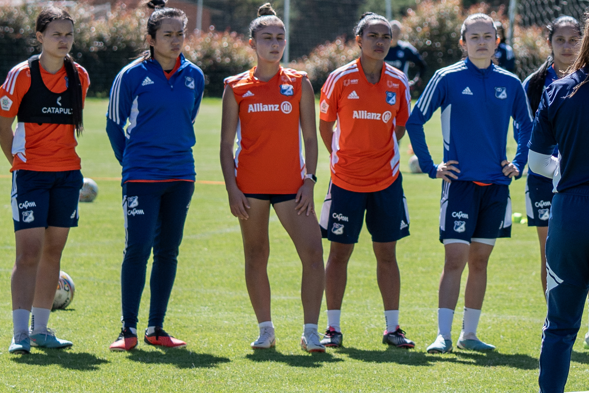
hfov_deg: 8.1
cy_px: 51
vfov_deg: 5.4
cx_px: 546
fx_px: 4123
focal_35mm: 252
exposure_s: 1/2000
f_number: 2.8
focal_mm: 70
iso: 250
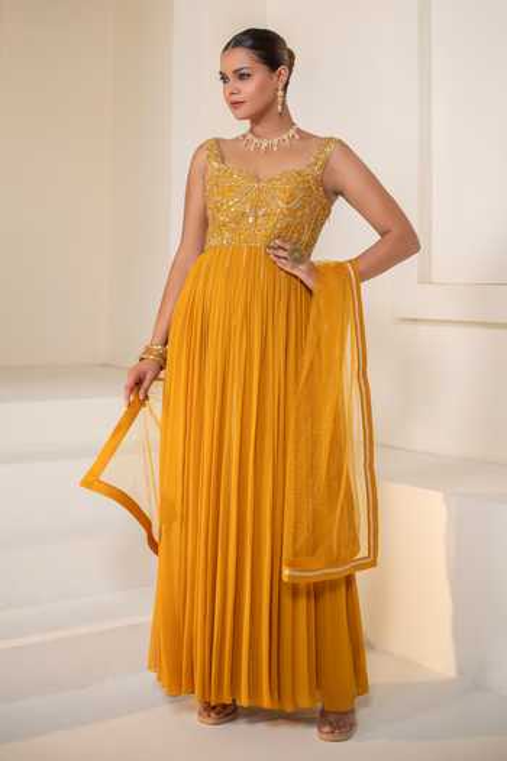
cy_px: 380
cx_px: 254
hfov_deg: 37.9
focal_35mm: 35
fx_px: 739
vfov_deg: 54.4
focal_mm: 35
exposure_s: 1/125
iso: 400
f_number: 2.8
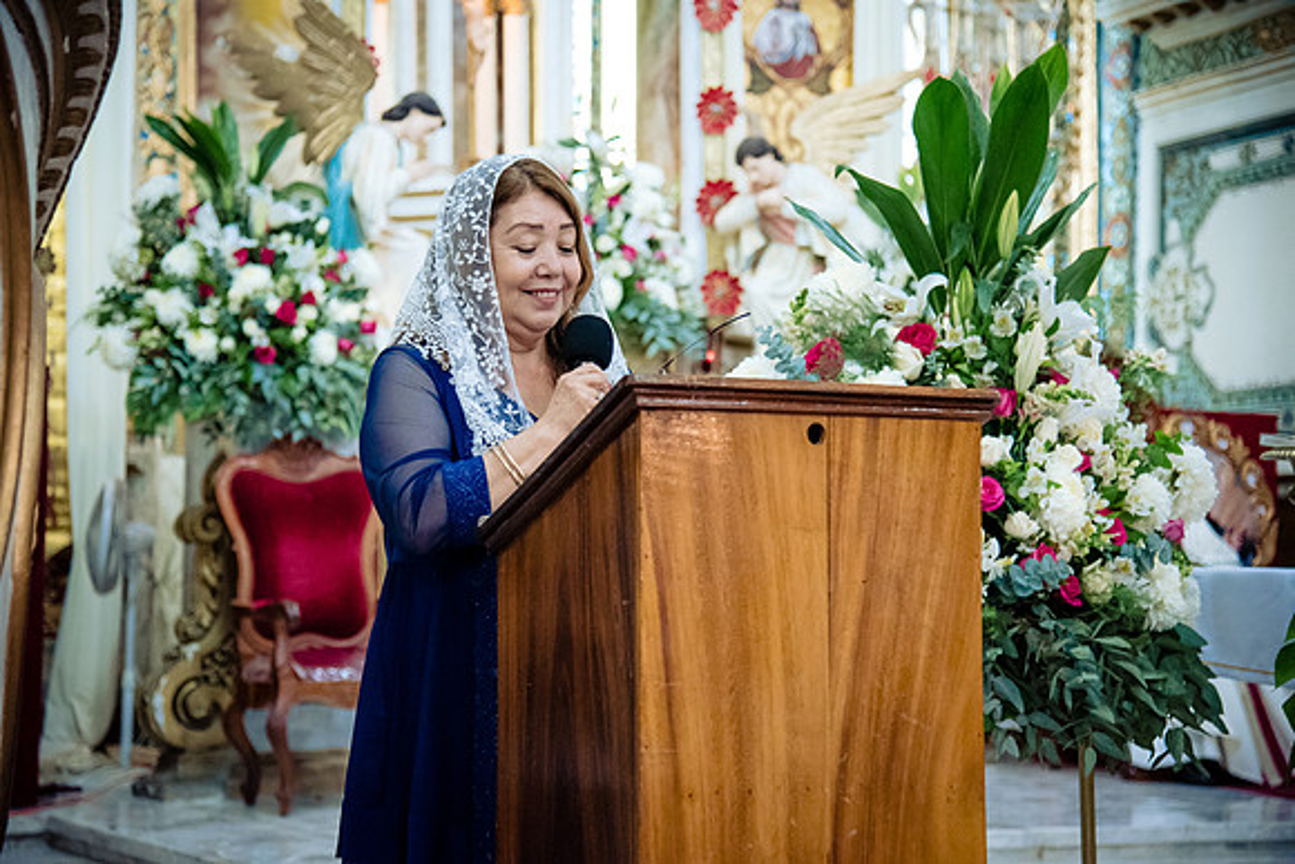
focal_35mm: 70
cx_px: 648
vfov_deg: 19.5
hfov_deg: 28.8
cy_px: 432
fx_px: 2519
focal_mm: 70
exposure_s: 1/160
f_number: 4
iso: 5000
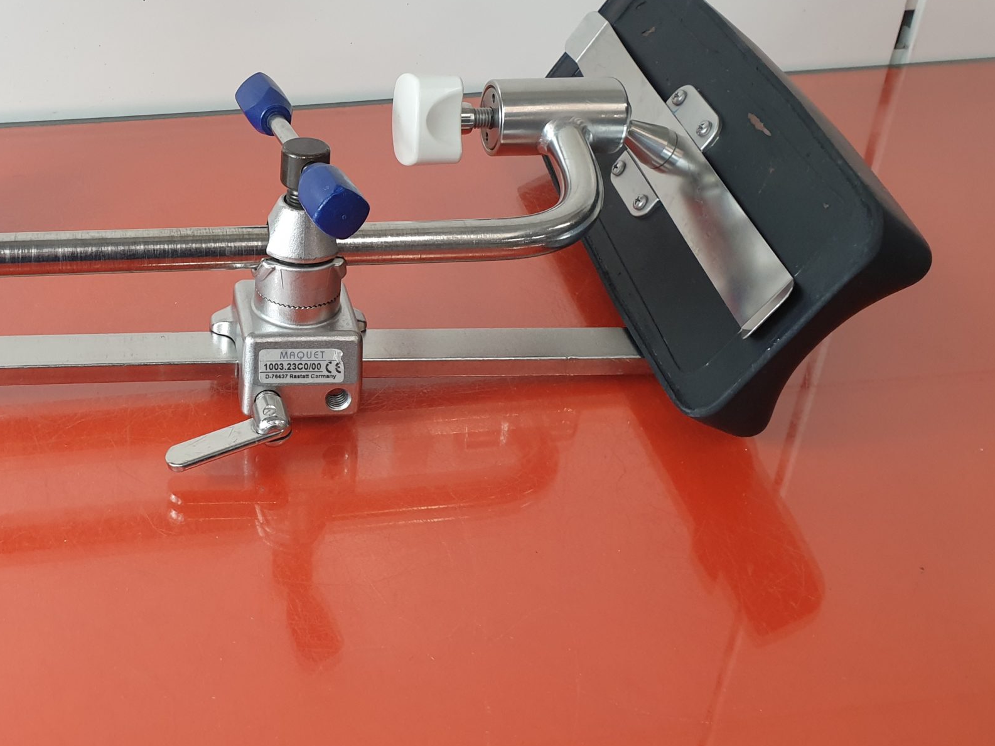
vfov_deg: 34.0
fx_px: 1207
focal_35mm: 42
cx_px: 225
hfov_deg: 43.1
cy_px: 243
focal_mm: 4.3
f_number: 2.4
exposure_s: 1/50
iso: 160
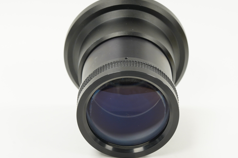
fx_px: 911
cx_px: 128
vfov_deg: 9.9
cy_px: 93
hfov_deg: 14.9
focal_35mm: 138
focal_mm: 90
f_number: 11
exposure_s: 1/10
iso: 1000
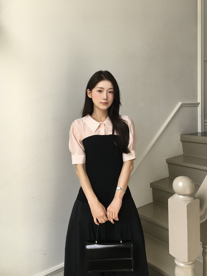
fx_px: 231
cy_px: 138
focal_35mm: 29
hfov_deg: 48.2
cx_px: 104
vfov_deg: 61.7
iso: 25
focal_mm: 4.15
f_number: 2.2
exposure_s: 1/120
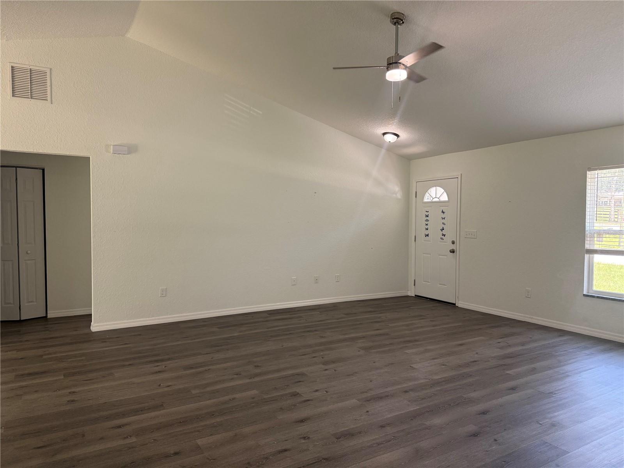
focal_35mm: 24
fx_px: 433
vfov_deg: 56.8
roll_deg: -0.9
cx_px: 312
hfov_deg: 71.6
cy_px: 234
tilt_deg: -1.8
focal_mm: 6.76
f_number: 1.78
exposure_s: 1/128
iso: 200
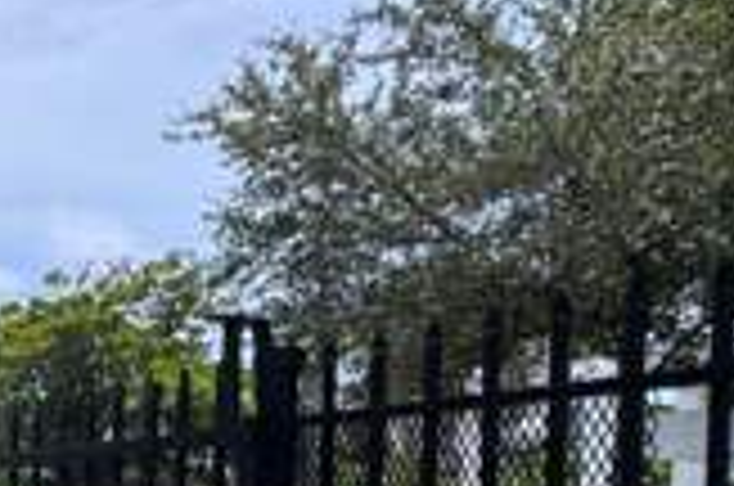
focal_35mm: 43
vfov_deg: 27.7
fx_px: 875
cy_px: 567
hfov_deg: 32.8
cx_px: -239
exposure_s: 1/2028
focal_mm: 2.22
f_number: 2.2
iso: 50
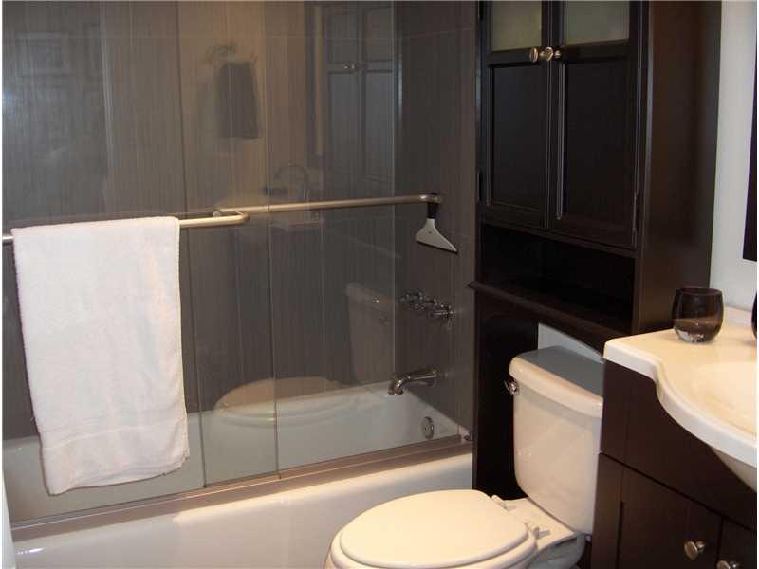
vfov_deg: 36.8
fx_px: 855
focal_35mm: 39
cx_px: 380
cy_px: 284
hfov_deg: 47.9
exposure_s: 1/60
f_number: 2.8
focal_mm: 8
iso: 100
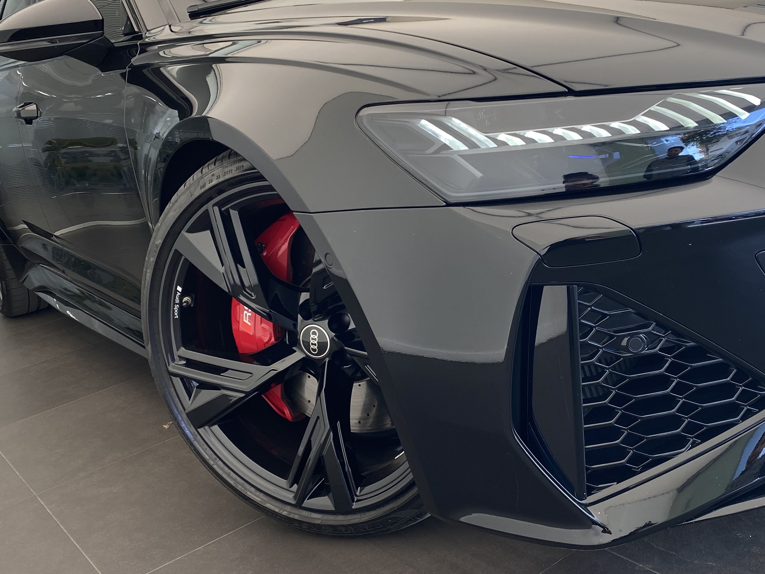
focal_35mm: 41
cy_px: 256
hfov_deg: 45.4
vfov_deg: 35.1
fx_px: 906
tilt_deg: -12.8
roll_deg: +10.1
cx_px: 476
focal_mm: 4.25
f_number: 1.8
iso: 64
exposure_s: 1/120
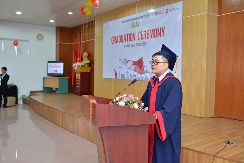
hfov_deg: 54.4
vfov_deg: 37.9
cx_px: 122
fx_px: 237
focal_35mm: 35
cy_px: 82
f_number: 4
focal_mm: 35
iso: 800
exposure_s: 1/60
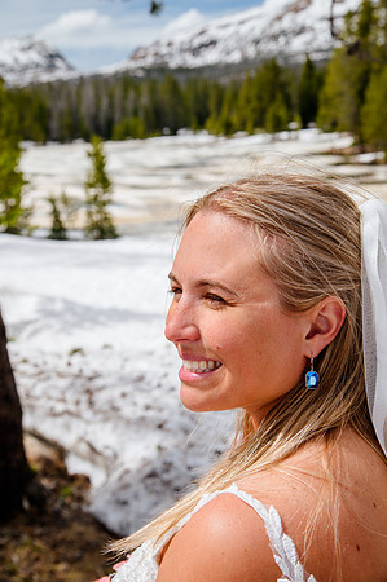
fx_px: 1002
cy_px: 291
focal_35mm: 62
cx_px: 194
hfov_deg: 21.9
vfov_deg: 32.4
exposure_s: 1/250
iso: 250
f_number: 9
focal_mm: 62
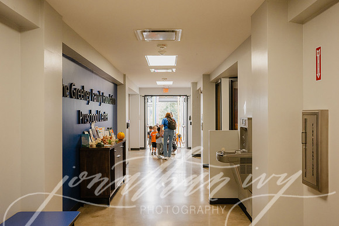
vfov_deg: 39.4
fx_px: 316
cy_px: 113
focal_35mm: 34
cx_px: 170
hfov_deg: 56.5
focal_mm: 33.5
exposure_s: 1/200
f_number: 4.5
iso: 1600
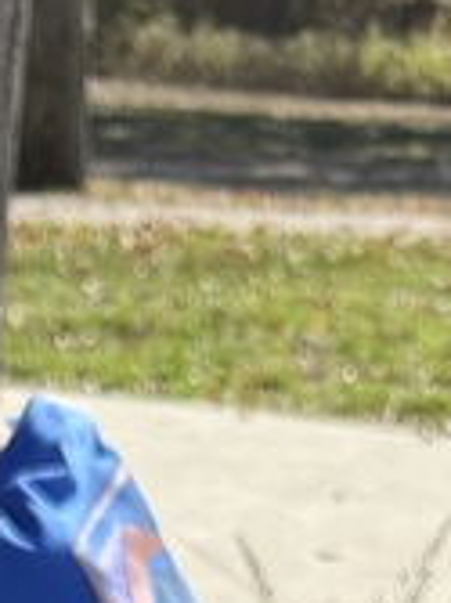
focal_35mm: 147
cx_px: -69
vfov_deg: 11.1
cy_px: 1491
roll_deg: -4.4
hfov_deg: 10.0
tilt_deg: -29.6
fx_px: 2557
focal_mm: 6.76
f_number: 1.78
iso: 80
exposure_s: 1/2525
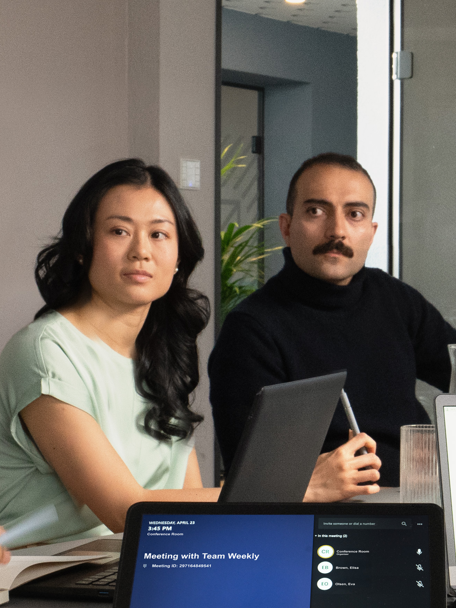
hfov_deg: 15.3
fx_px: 1668
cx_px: 438
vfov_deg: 20.6
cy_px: 333
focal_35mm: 95
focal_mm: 20
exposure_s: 1/40
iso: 2000
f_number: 10
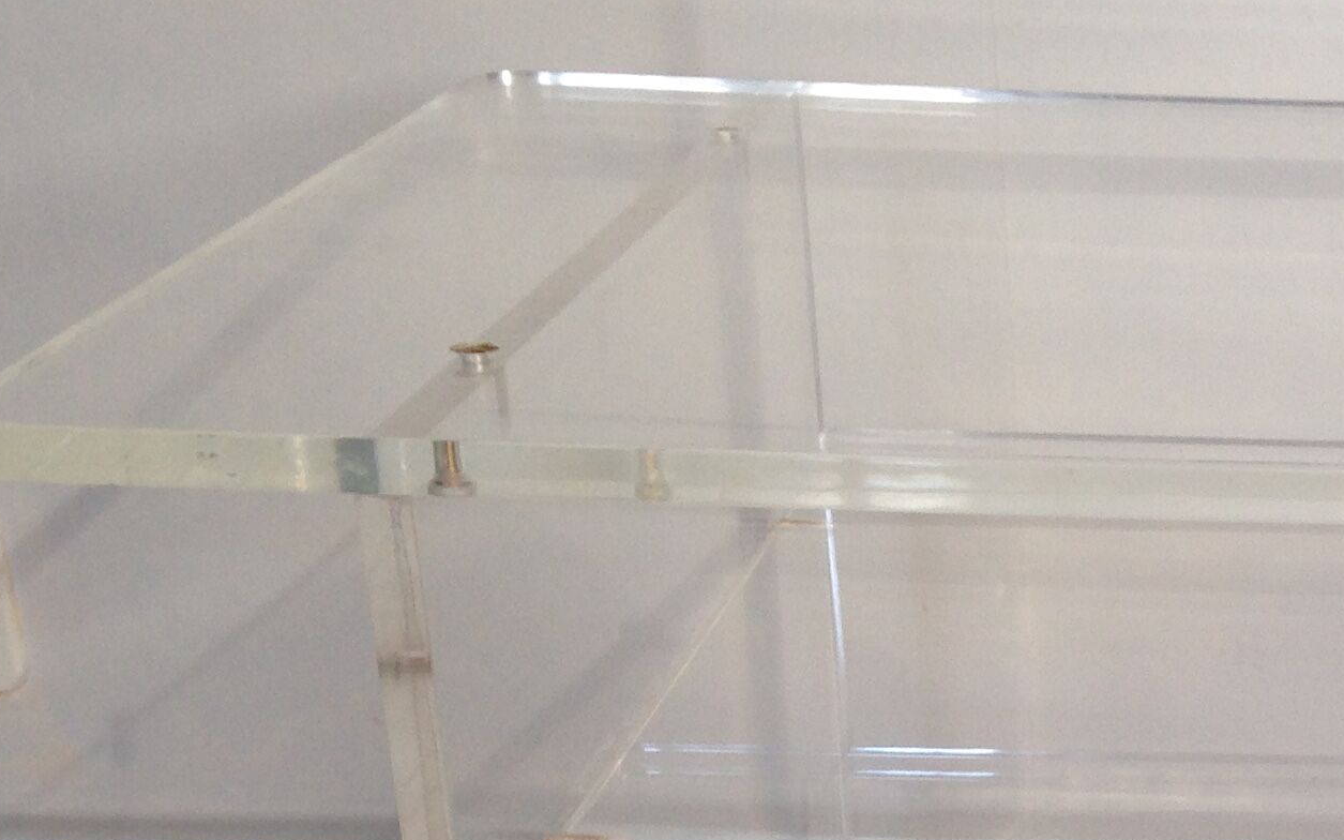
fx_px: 3333
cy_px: 890
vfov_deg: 14.1
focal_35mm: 91
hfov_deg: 21.4
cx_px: 1543
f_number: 2.4
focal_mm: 4.12
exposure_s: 1/30
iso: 50
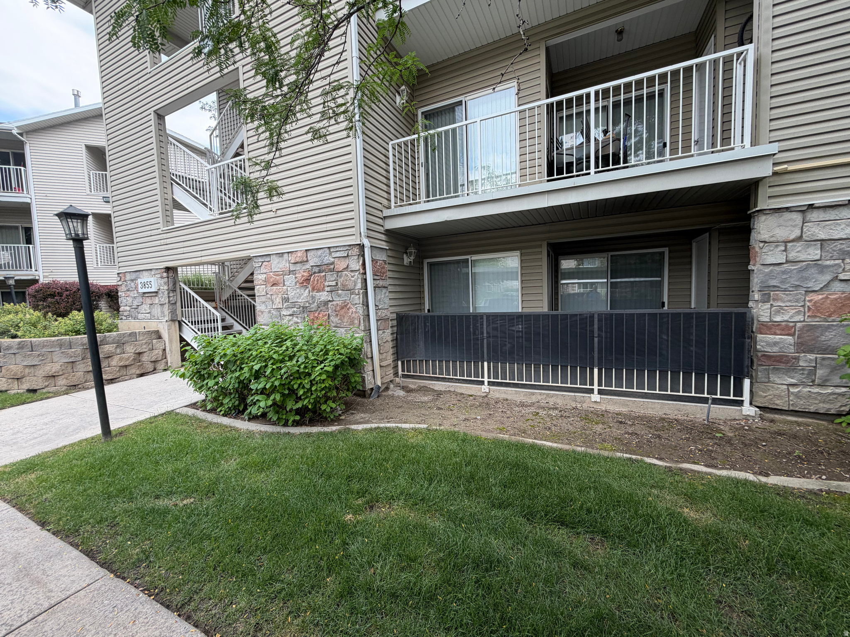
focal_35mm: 14
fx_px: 344
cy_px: 318
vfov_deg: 85.7
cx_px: 425
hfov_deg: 102.1
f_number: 2.2
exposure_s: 1/222
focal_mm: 2.22
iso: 40
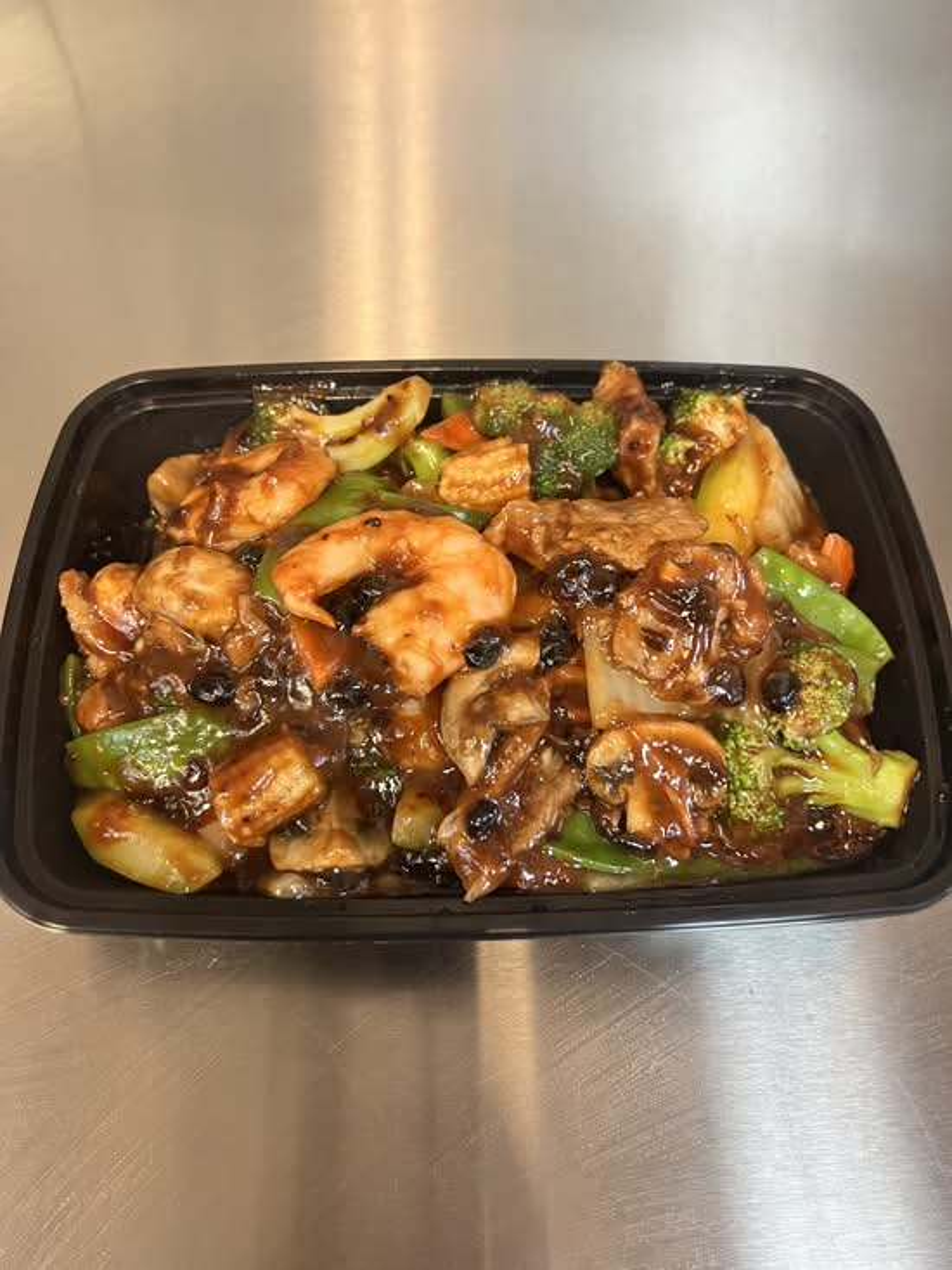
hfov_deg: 53.1
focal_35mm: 26
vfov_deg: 67.3
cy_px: 635
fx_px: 953
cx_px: 476
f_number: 1.5
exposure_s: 1/60
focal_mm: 5.7
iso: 200
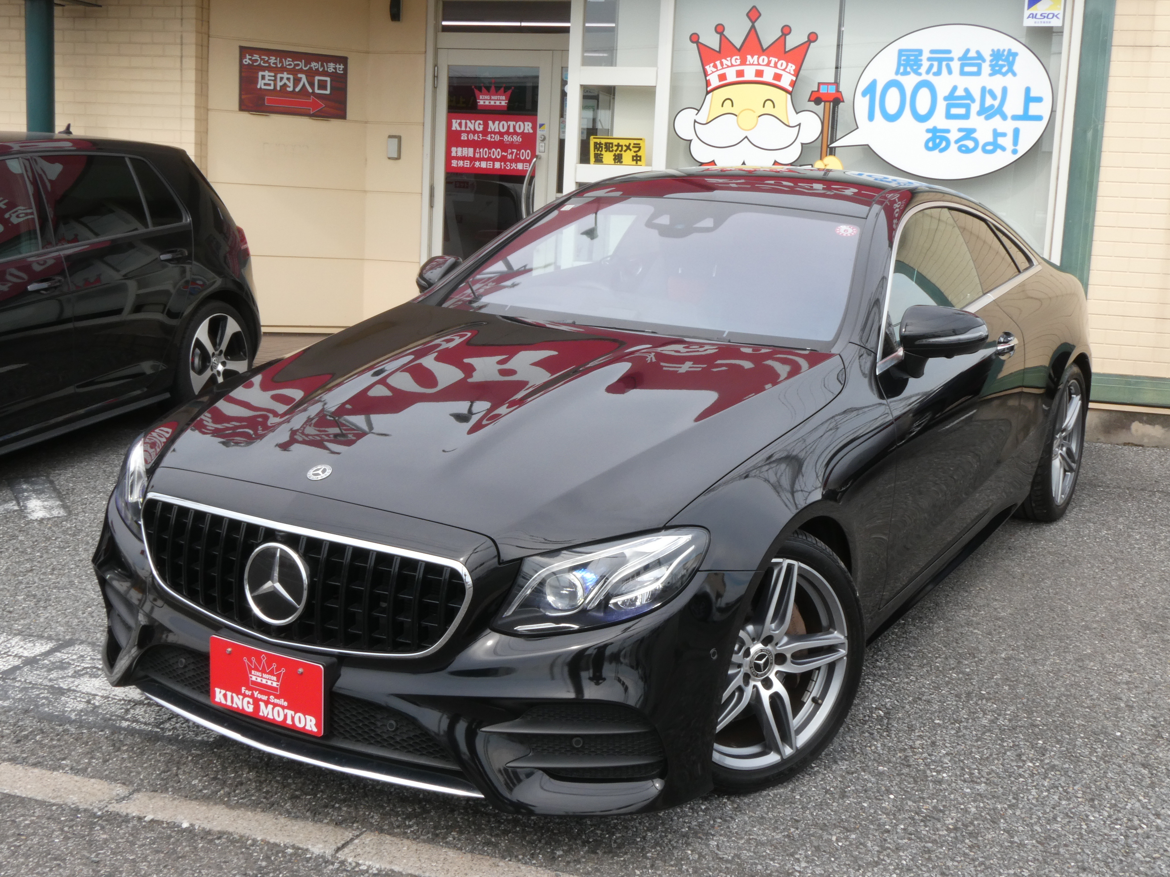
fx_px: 1352
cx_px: 585
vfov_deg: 36.0
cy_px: 438
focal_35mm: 40
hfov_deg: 46.8
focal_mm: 7.2
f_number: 8
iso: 125
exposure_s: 1/80
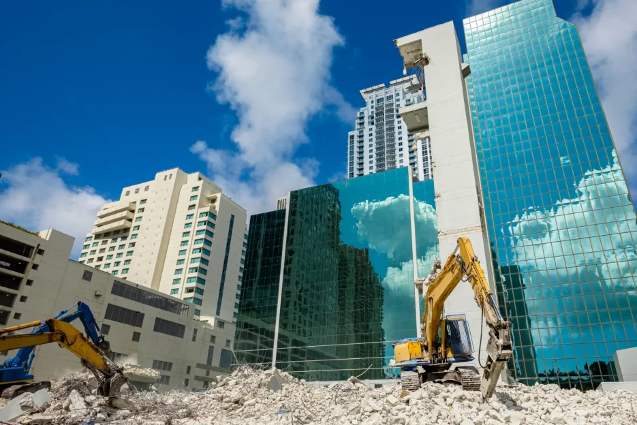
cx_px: 347
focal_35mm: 23
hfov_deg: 75.9
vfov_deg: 55.1
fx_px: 407
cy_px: 211
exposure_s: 1/550
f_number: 8
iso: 200
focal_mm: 14
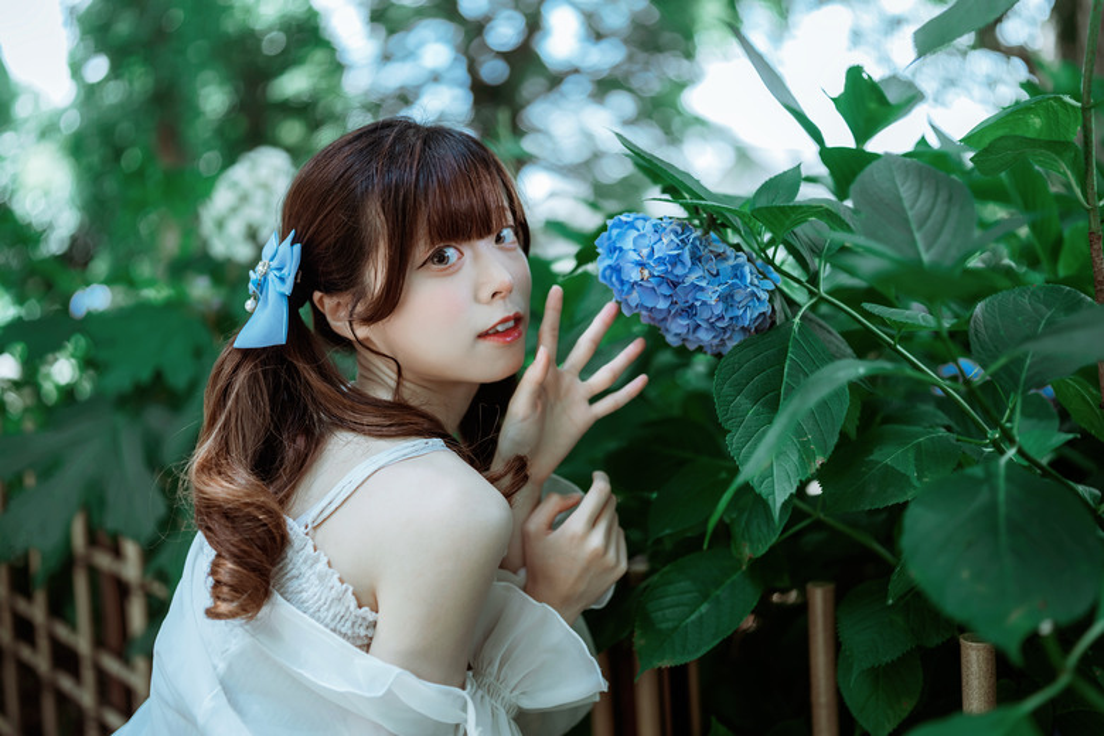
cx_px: 552
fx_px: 1073
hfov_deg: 54.4
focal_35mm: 35
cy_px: 368
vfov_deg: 37.9
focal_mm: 35
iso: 50
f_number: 1.4
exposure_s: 1/400
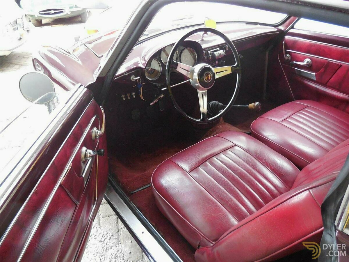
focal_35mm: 25
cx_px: 174
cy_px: 131
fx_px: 252
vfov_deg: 54.9
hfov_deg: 69.4
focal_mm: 4.5
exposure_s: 1/13
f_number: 3.1
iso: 800
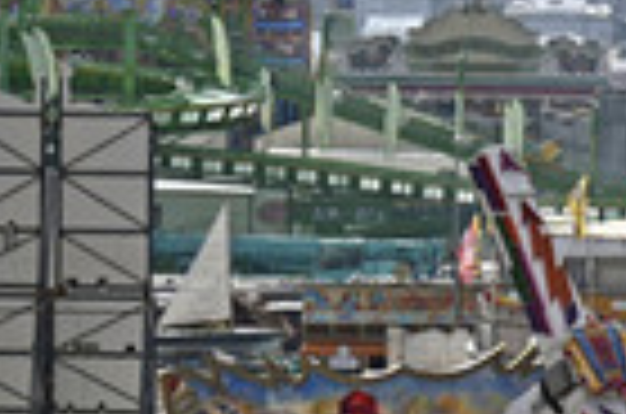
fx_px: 16881
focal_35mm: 973
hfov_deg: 2.1
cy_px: 54
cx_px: 1009
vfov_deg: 1.4
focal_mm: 200
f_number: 6.3
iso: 160
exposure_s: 1/1000
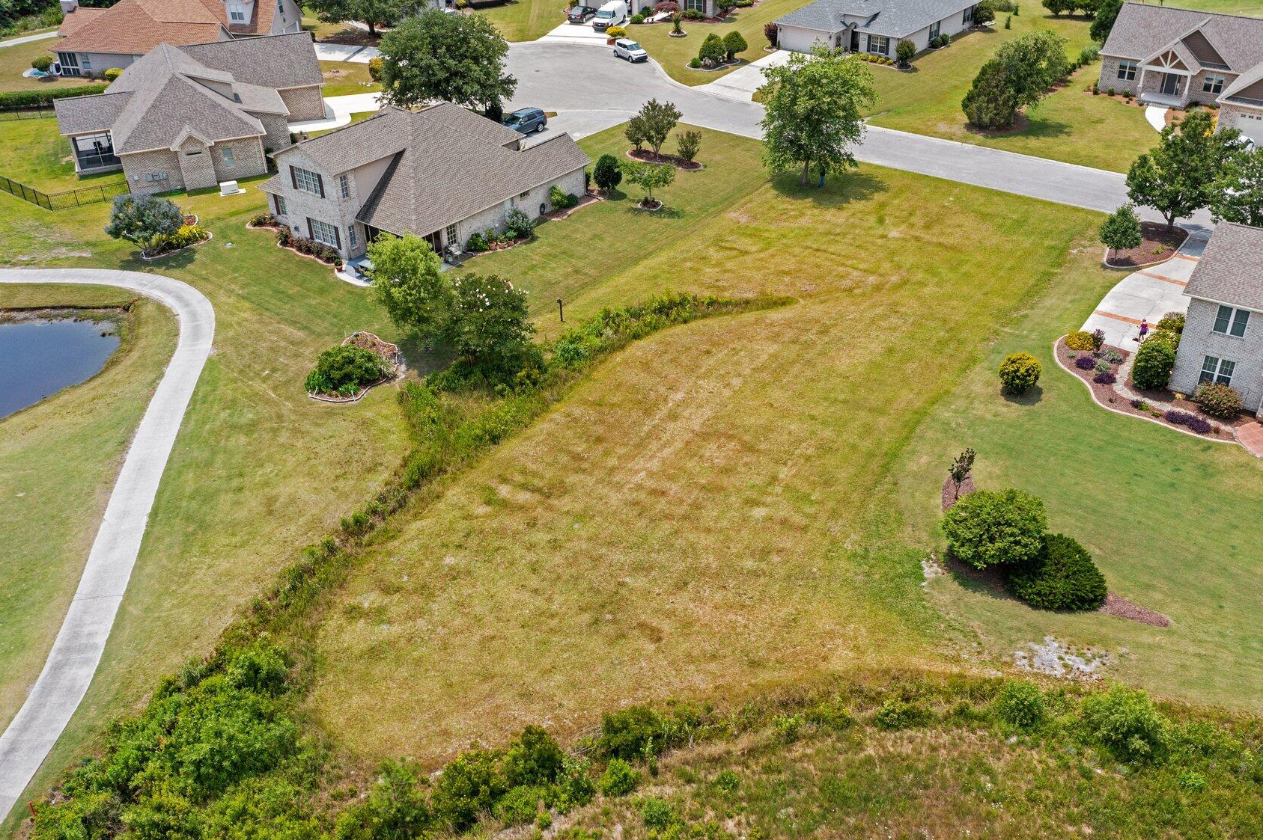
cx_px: 673
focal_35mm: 34
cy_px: 500
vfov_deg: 38.7
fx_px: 1192
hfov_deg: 55.8
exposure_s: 1/100
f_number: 4
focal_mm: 10.26
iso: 100
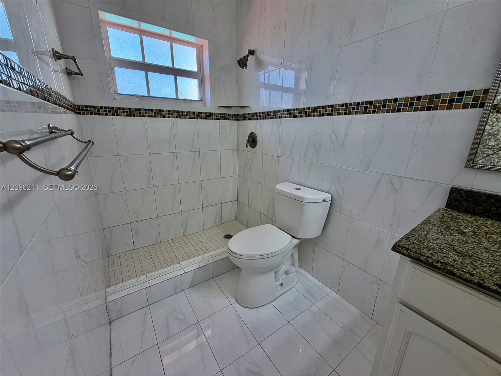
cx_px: 250
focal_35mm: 14
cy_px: 188
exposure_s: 1/120
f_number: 2.2
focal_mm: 2.22
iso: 125
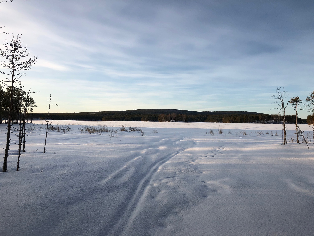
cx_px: 157
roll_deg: -0.4
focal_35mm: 28
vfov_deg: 49.7
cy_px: 118
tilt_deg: +1.2
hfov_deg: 63.4
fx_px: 254
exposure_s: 1/1200
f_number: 1.8
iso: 20
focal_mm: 3.99
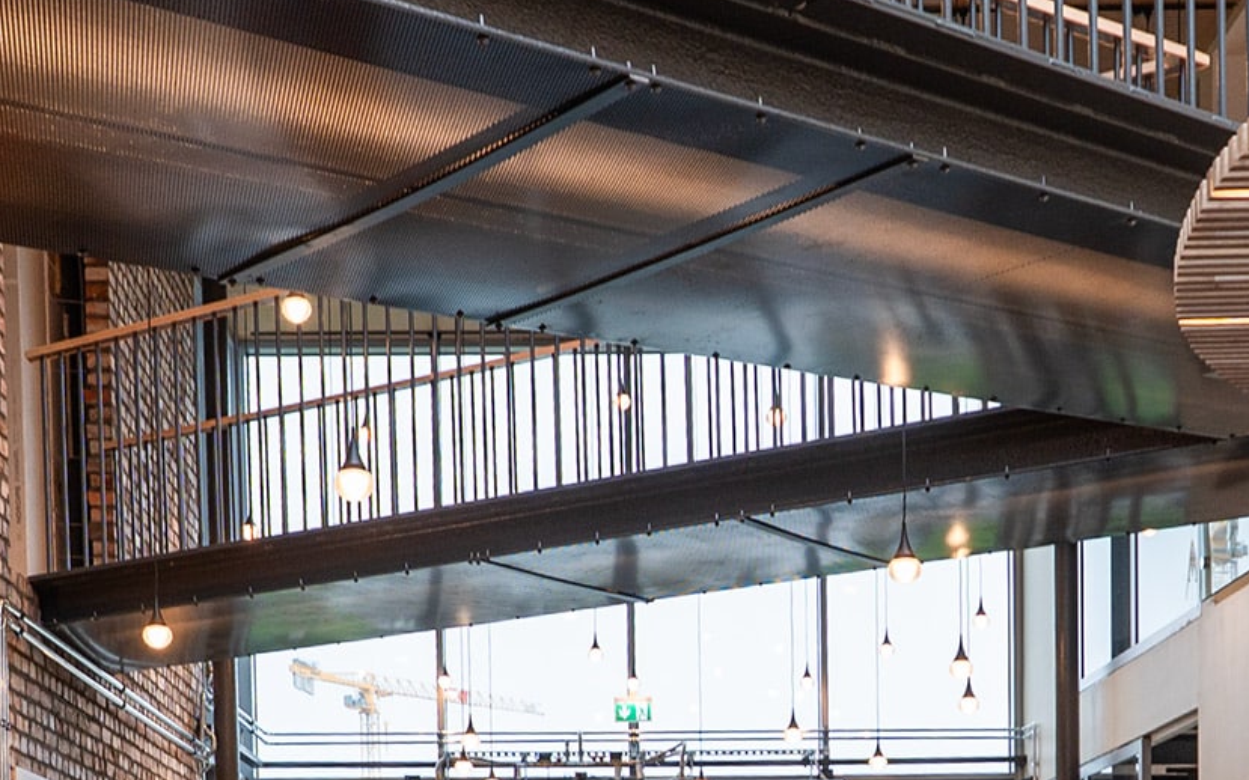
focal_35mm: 59
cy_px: 411
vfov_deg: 22.0
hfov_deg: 33.0
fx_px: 2008
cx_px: 1088
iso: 125
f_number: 4.5
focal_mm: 16
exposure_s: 1/80
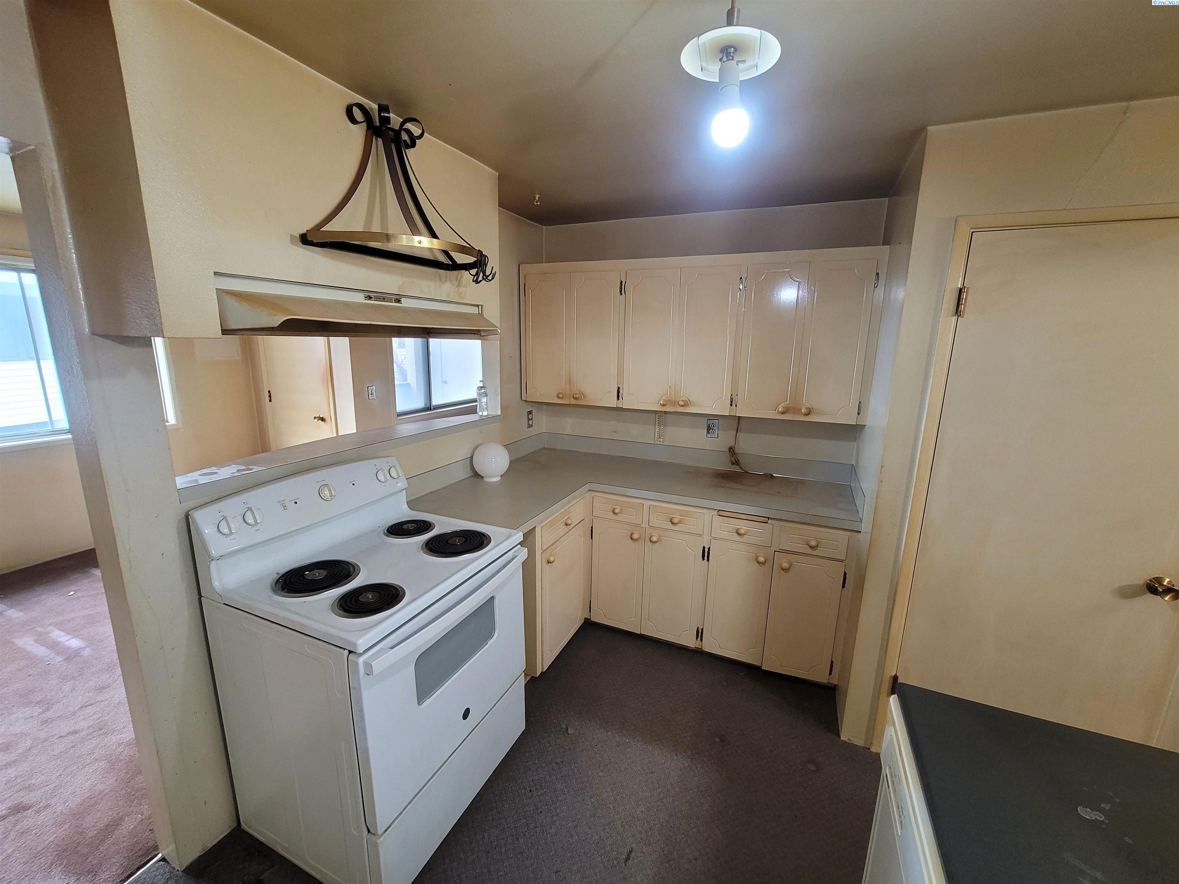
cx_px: 590
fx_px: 443
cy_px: 442
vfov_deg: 89.9
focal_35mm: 13
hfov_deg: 106.2
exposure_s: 1/60
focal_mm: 2.2
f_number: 2.2
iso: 400
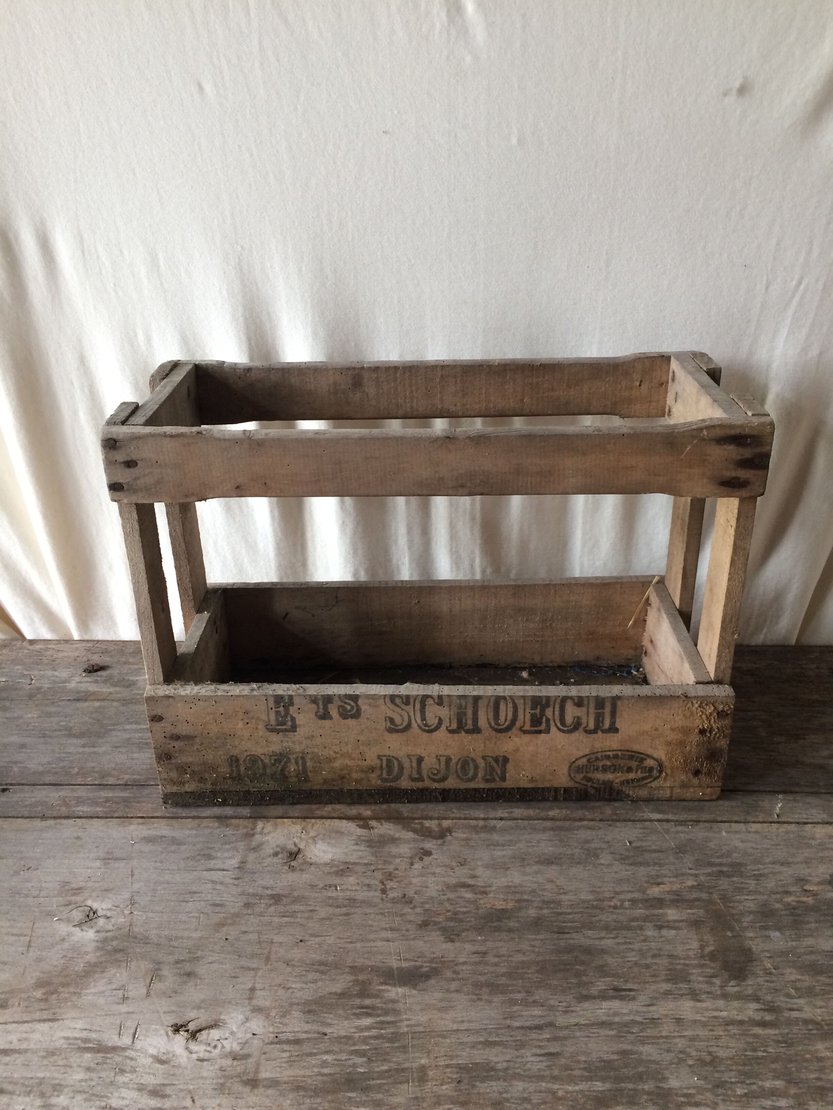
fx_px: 930
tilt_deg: -26.9
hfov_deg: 48.2
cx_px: 416
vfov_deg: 61.7
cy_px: 555
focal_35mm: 29
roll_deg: -0.8
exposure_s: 1/33
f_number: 2.2
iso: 64
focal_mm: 4.15
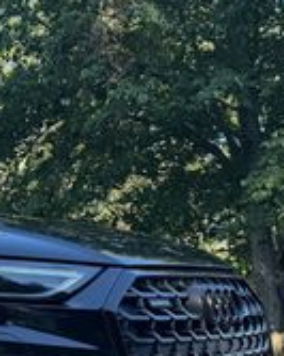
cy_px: 222
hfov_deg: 14.5
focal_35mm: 90
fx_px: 948
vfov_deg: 21.3
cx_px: -265
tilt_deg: +6.2
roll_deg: -0.4
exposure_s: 1/1410
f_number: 1.78
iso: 80
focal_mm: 6.76
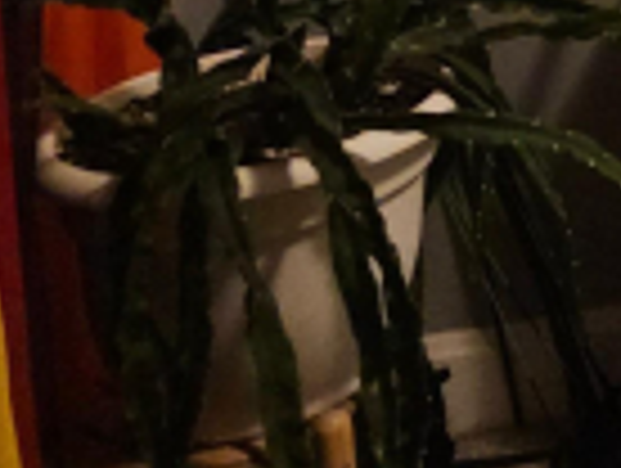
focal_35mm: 111
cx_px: 1483
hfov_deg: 13.3
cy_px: -603
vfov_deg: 11.4
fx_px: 1995
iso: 640
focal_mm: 6.3
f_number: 1.7
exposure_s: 1/40
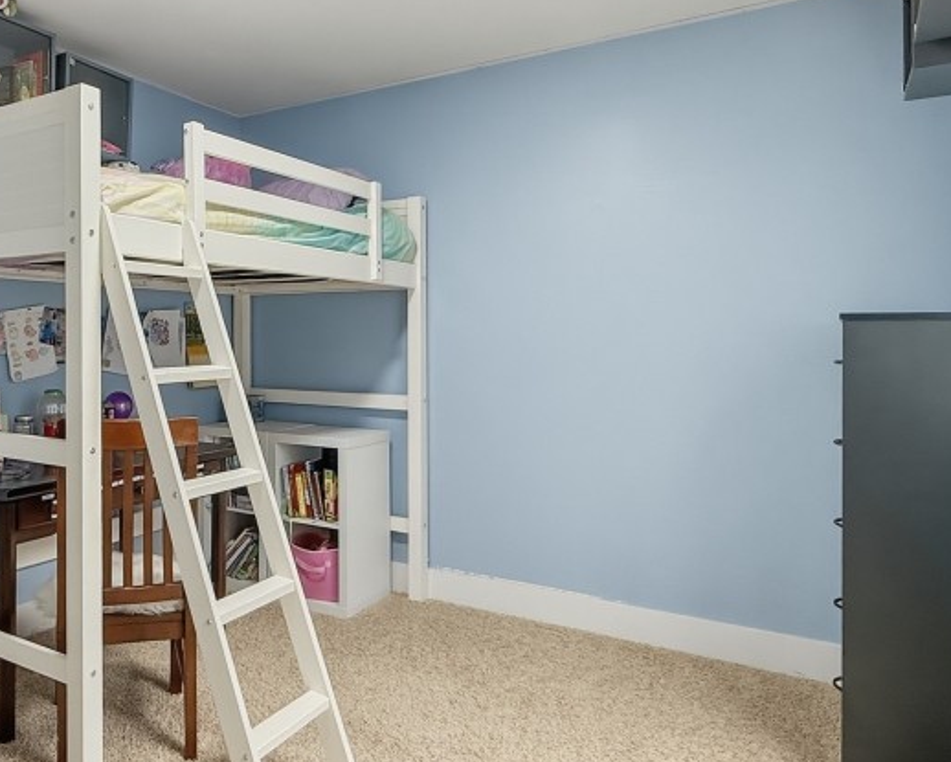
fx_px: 760
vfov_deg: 53.2
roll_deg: +0.6
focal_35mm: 27
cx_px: 268
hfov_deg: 61.3
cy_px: 362
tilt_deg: -1.4
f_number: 2.2
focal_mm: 2.2
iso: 250
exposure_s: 1/60
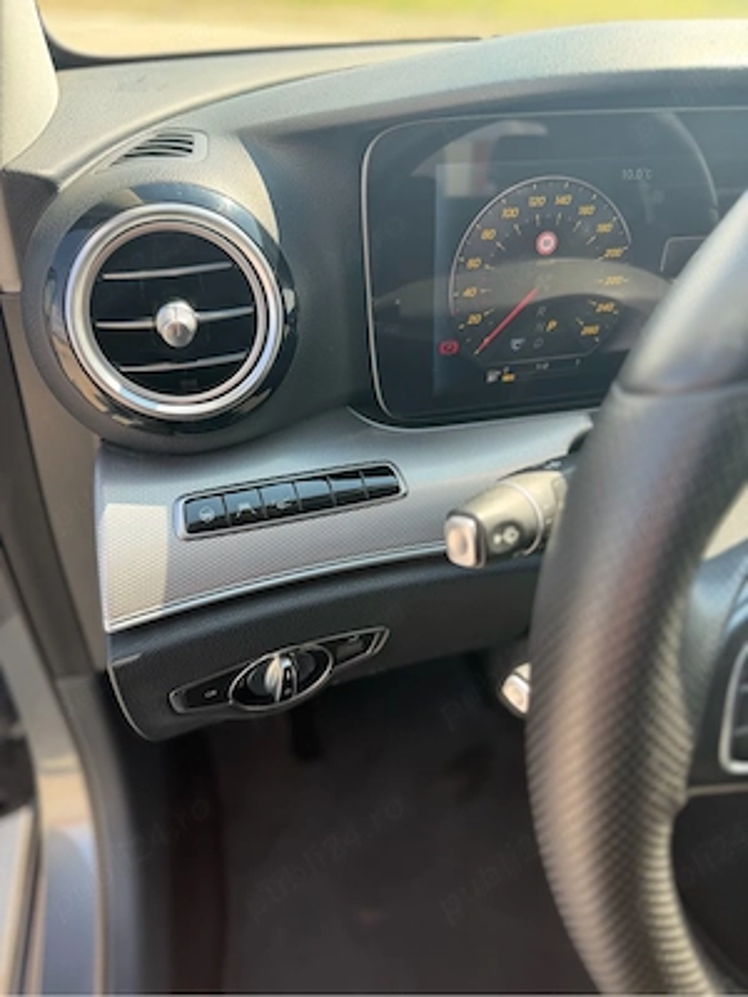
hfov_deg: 56.8
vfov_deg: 71.6
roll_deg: +0.9
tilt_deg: -35.3
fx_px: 691
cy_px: 498
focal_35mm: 24
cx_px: 374
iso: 100
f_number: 1.78
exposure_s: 1/342
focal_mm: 6.76
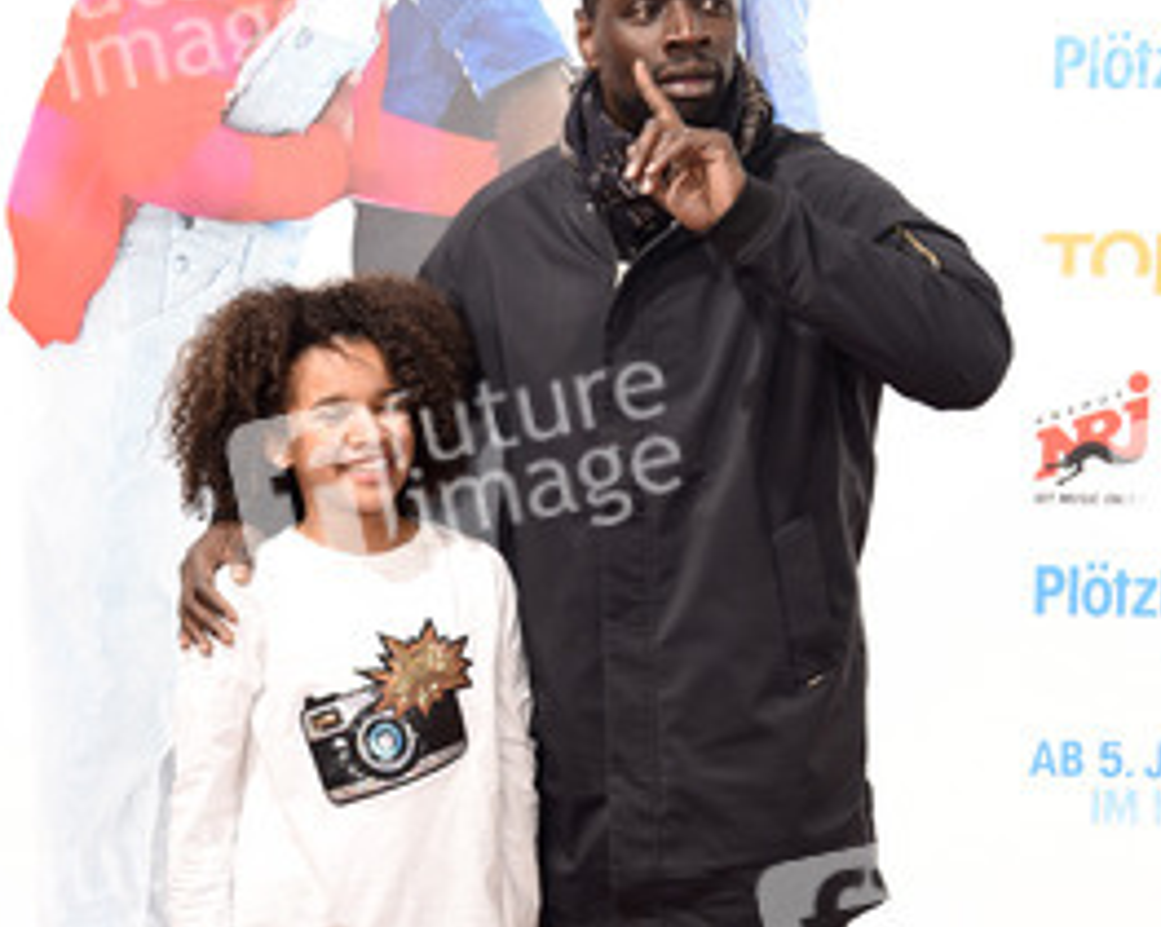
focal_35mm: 97
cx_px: 583
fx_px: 3331
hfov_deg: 19.8
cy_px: 689
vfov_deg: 15.8
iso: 500
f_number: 5.6
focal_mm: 68
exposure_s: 1/200
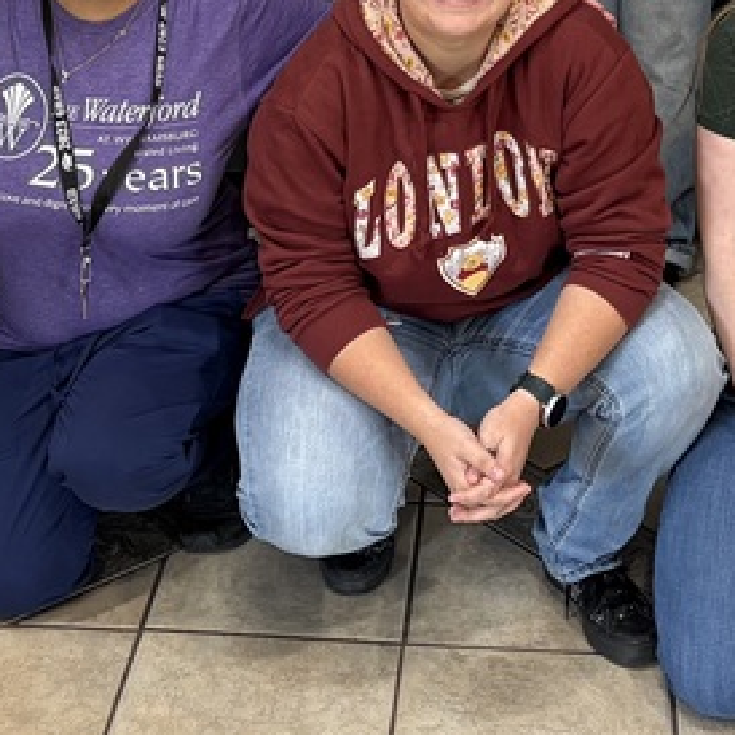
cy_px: -174
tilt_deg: -10.4
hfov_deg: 20.2
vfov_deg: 18.9
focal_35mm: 86
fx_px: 2066
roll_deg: -0.4
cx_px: 397
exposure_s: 1/60
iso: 200
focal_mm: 5.96
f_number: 1.6
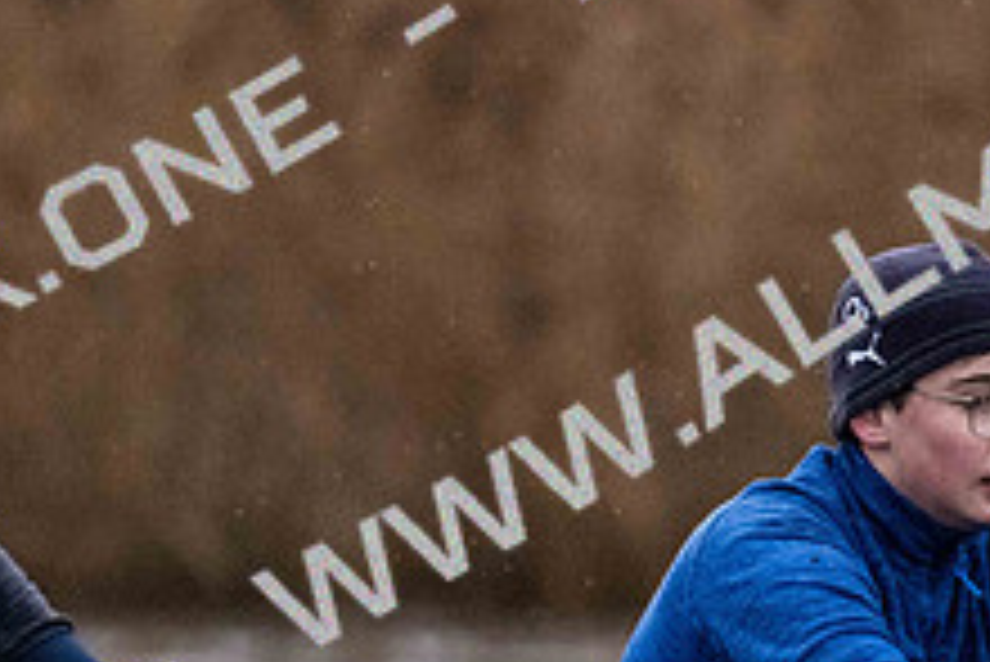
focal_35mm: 1056
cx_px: 810
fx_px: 29058
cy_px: 660
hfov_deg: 2.0
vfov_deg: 1.3
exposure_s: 1/1600
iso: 10000
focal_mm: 400
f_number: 4.5
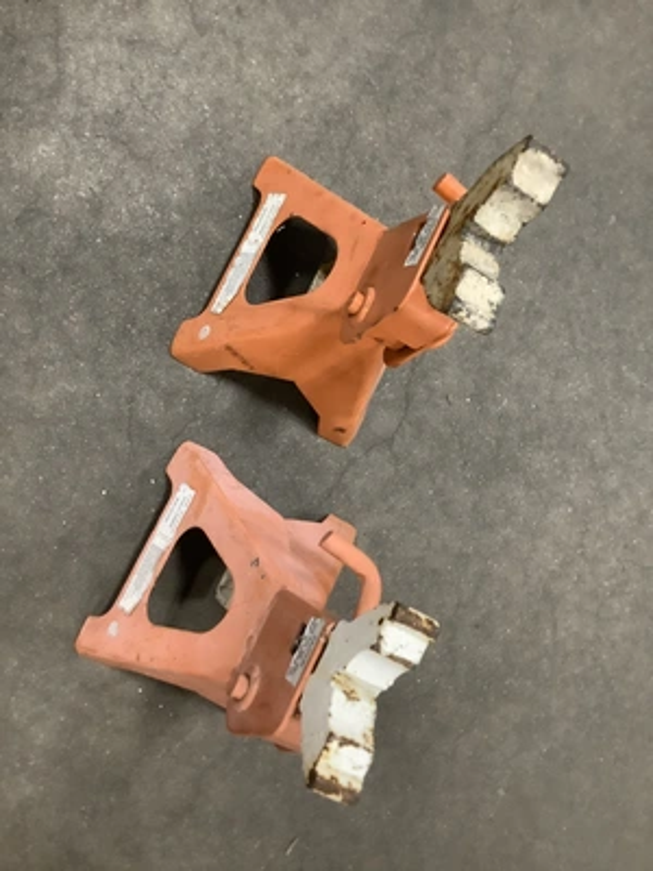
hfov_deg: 45.4
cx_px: 326
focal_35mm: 31
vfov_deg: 58.4
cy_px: 436
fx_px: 780
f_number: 2.4
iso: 400
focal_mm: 3.3
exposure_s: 1/40
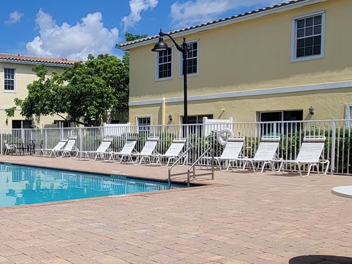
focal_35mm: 37
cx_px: -18
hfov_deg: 41.8
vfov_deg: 38.6
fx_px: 376
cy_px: 153
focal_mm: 2.2
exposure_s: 1/2790
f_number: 2.2
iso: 50
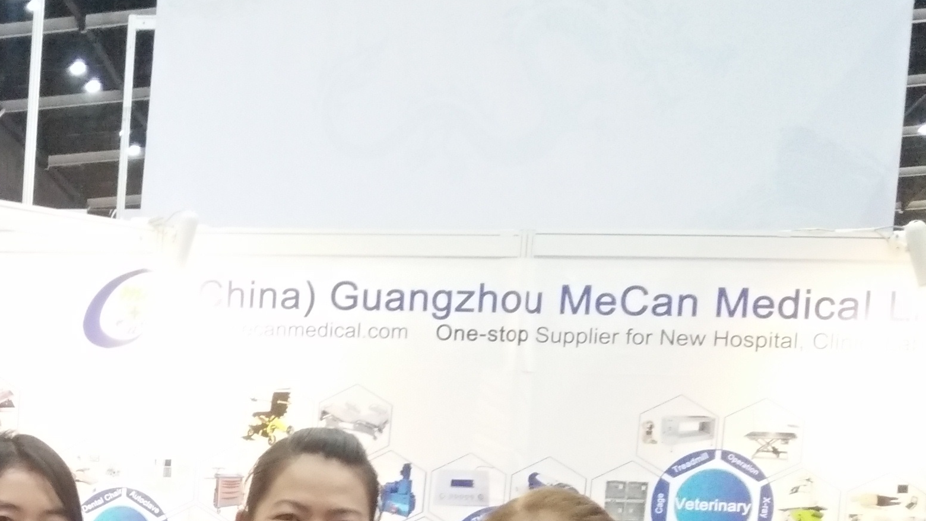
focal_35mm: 61
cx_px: -56
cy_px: 704
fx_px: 1498
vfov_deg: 18.2
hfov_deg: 31.1
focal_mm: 3.66
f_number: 2.2
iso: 211
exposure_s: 1/33.3
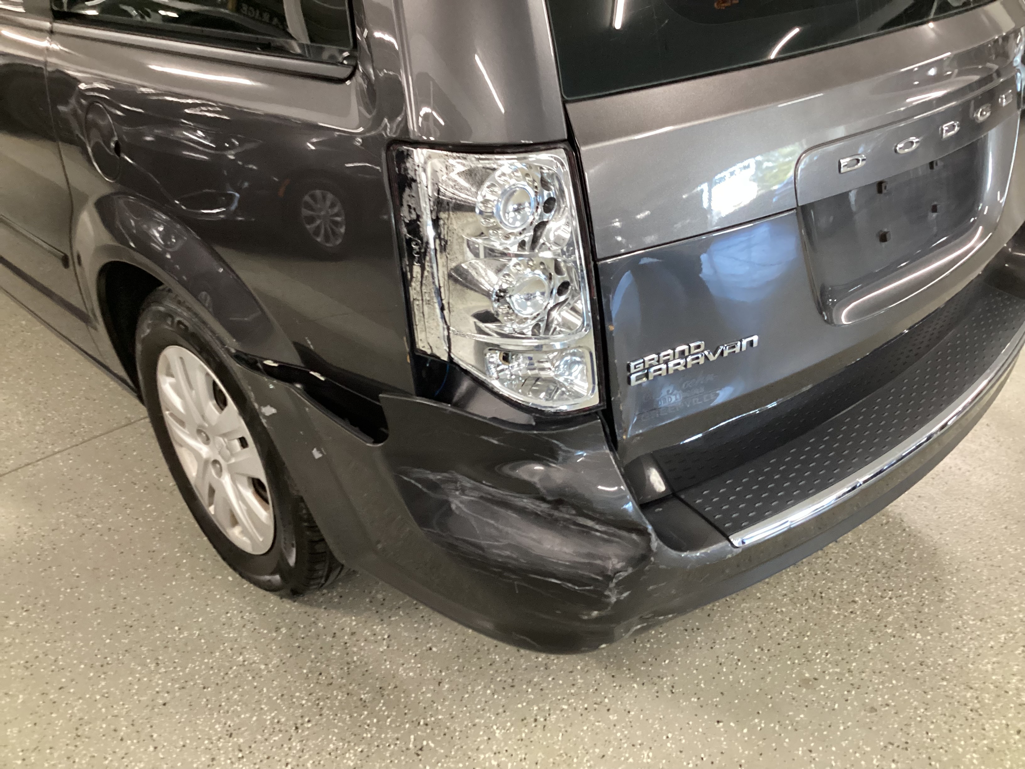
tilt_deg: -31.9
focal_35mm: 31
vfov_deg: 45.4
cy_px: 384
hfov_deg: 58.4
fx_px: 918
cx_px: 512
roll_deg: +0.1
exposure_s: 1/33
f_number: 2.4
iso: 320
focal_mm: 3.3
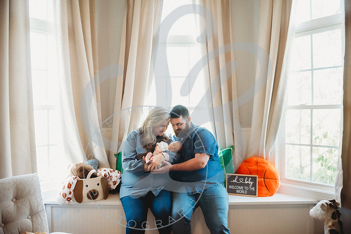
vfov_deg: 52.1
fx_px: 239
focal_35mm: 25
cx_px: 173
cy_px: 117
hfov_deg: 72.5
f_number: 2.8
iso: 1600
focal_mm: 24
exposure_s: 1/125
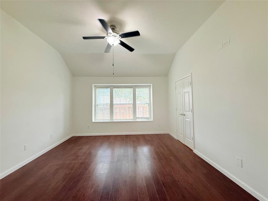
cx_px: 134
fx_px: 108
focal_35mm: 14
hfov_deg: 102.1
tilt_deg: +2.5
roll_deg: +0.8
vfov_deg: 85.7
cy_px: 100
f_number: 2.2
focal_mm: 2.22
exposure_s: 1/120
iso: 250
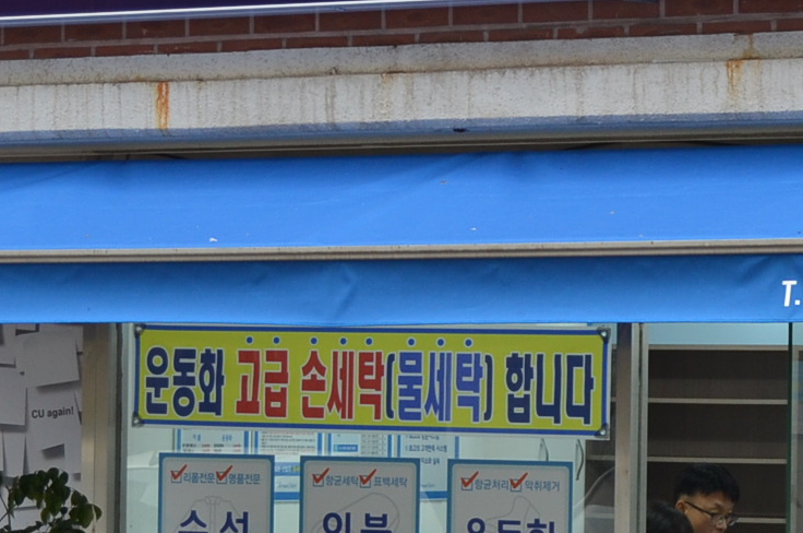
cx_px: 438
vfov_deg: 7.8
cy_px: 311
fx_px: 3912
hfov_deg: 11.7
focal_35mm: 176
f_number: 5.6
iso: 400
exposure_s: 1/100
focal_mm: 35
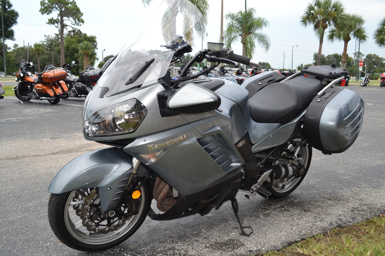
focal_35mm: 33
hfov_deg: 57.2
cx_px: 192
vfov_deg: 40.0
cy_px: 128
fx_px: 353
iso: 100
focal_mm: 22
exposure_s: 1/200
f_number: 6.3
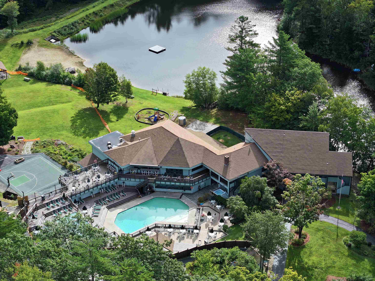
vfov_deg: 21.0
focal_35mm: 70
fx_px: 758
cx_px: 188
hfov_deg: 27.8
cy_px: 140
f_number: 2.8
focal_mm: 19.35
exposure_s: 1/640
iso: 120
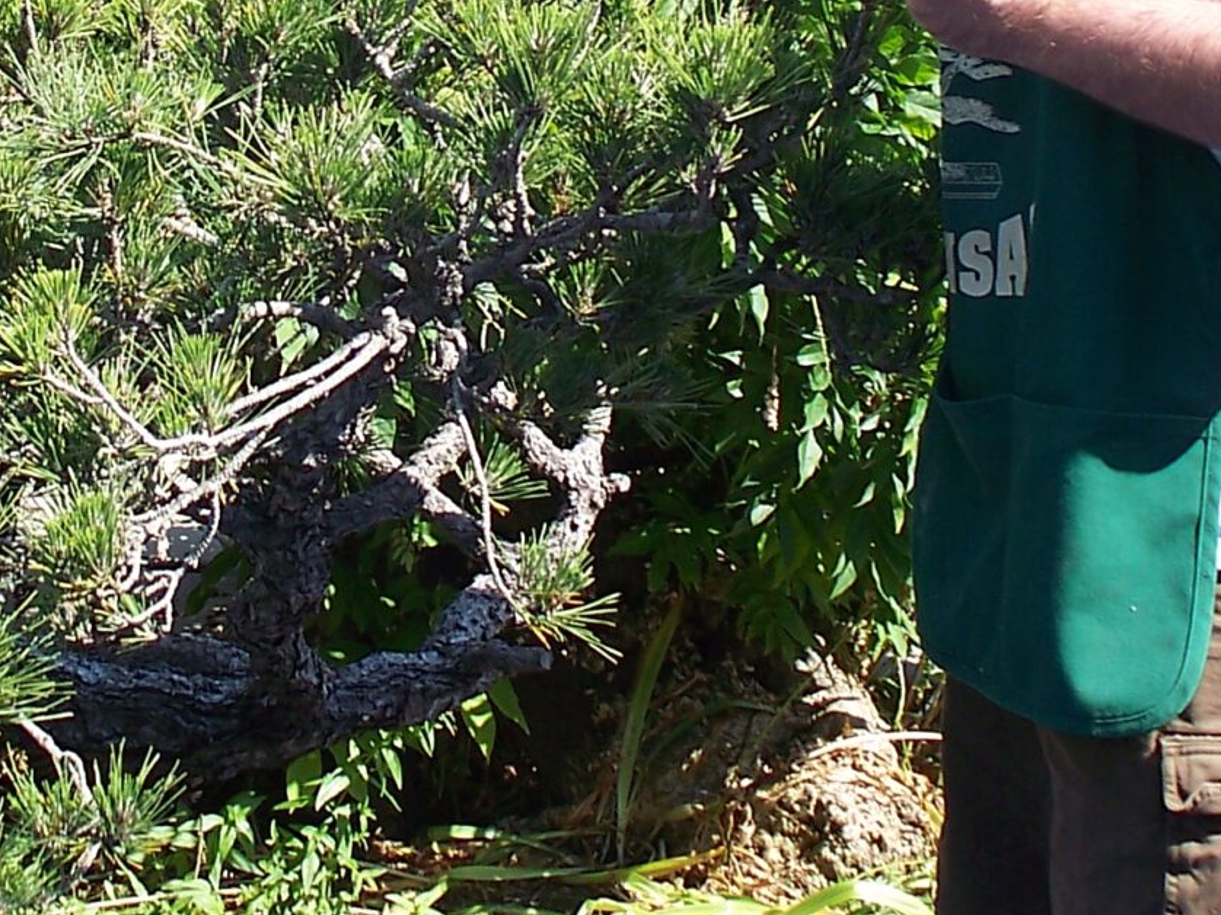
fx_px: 3879
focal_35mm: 110
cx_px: 404
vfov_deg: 13.3
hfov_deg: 17.8
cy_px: -26
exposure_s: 1/500
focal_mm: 7.54
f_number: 2.8
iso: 80
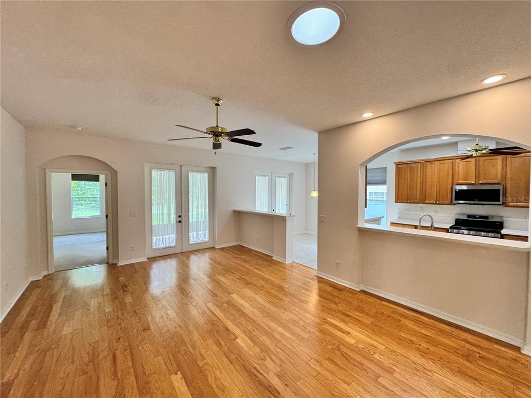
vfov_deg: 85.7
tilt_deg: +0.0
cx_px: 266
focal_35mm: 14
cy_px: 199
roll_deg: +0.4
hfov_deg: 102.1
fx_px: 215
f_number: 2.2
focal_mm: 2.22
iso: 125
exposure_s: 1/120
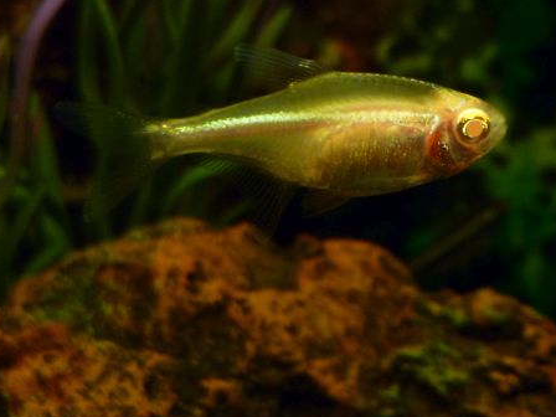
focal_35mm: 50
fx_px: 803
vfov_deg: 28.9
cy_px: 132
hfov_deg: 37.9
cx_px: 361
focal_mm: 5
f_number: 2.8
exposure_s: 1/30
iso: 250
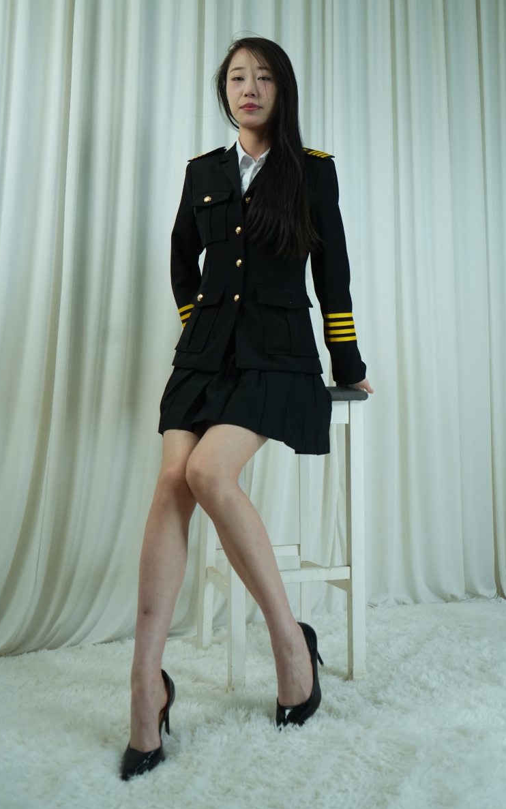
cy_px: 408
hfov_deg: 37.3
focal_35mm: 34
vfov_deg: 56.7
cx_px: 235
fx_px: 750
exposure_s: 1/400
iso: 1600
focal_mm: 33
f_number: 4
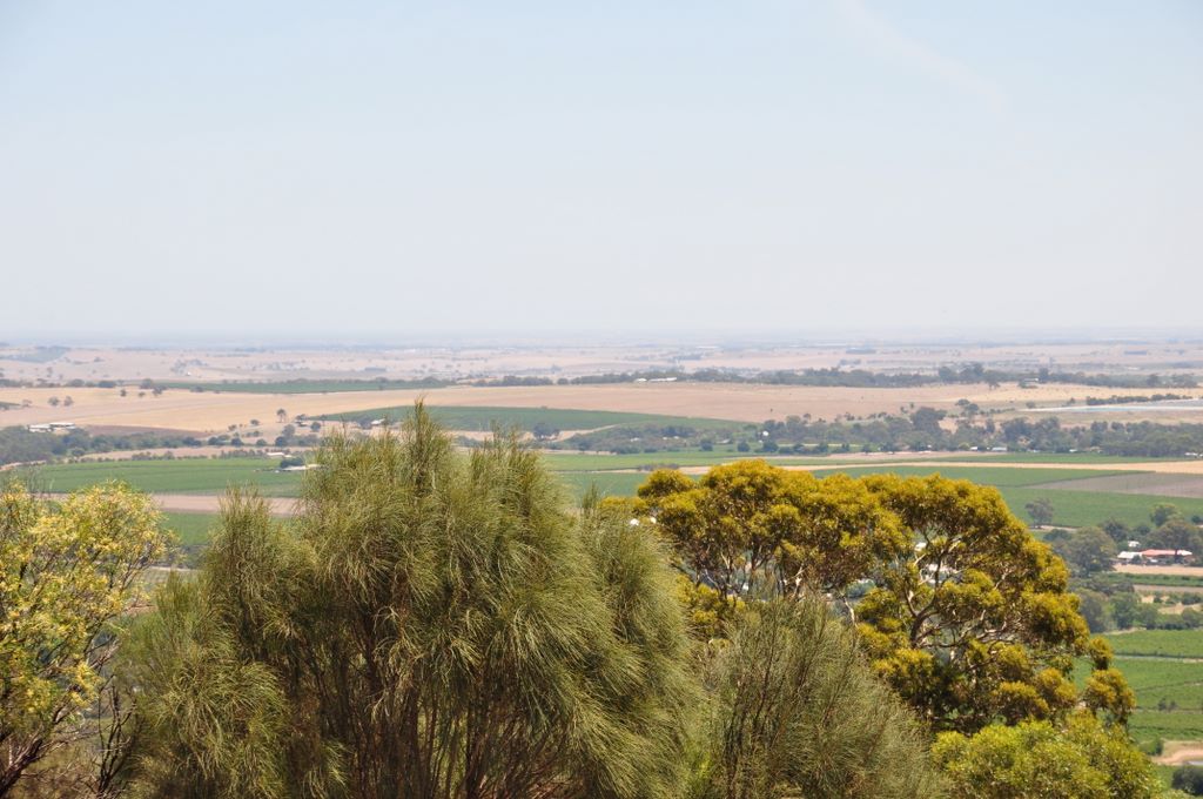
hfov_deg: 14.9
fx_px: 4606
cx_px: 602
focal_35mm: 138
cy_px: 400
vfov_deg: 9.9
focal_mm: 92
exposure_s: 1/250
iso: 200
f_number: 10
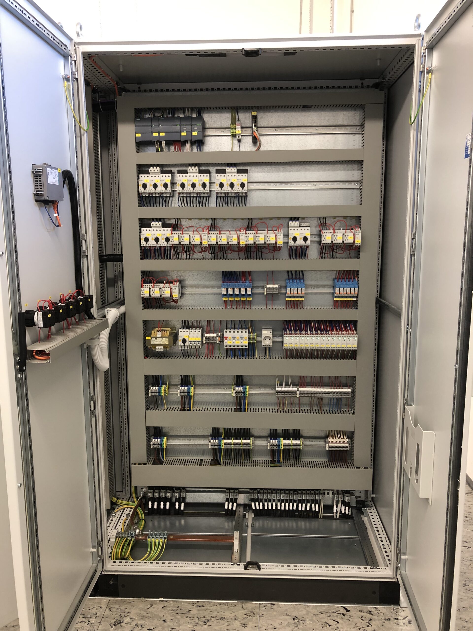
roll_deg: +1.0
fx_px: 510
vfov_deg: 63.4
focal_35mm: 28
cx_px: 236
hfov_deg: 49.7
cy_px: 316
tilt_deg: -9.2
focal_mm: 3.99
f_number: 1.8
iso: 40
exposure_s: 1/25
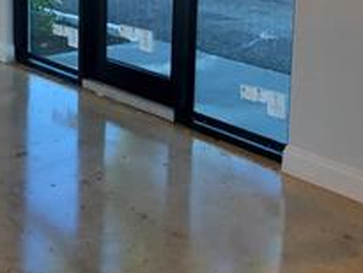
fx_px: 682
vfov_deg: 21.2
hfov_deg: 29.0
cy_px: -43
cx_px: 64
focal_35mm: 65
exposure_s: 1/121
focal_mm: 1.8
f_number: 2.2
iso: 50
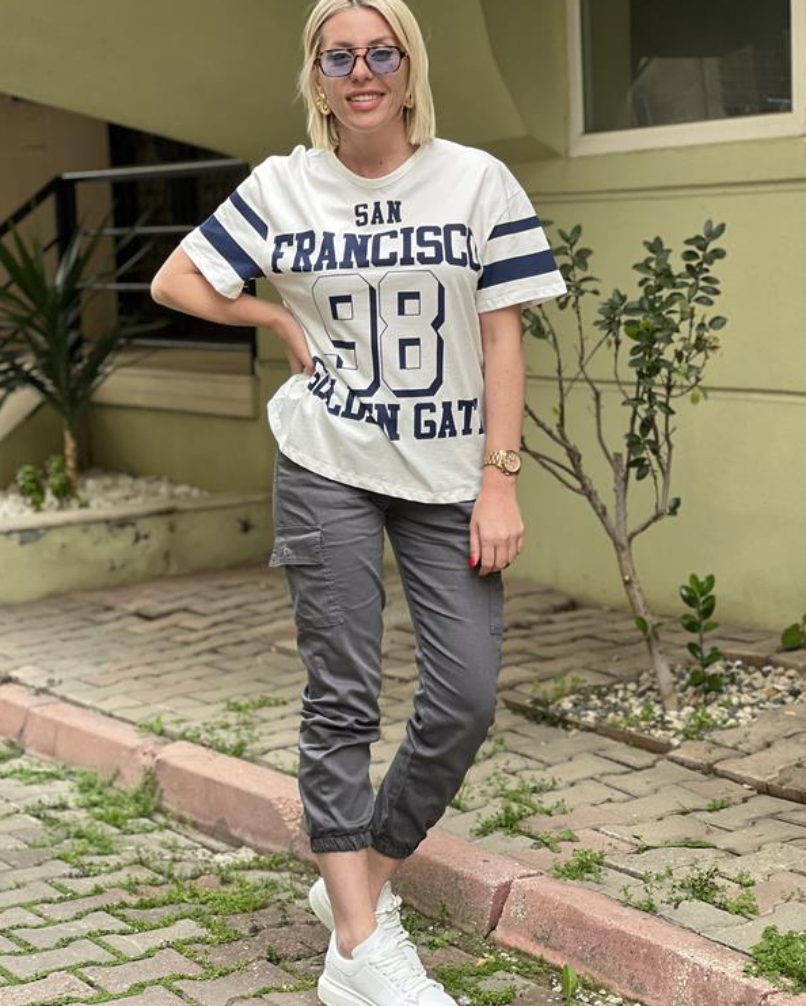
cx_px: 406
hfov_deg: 19.0
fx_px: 2414
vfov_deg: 23.6
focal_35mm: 81
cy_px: 504
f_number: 2.8
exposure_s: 1/121
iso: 80
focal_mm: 9
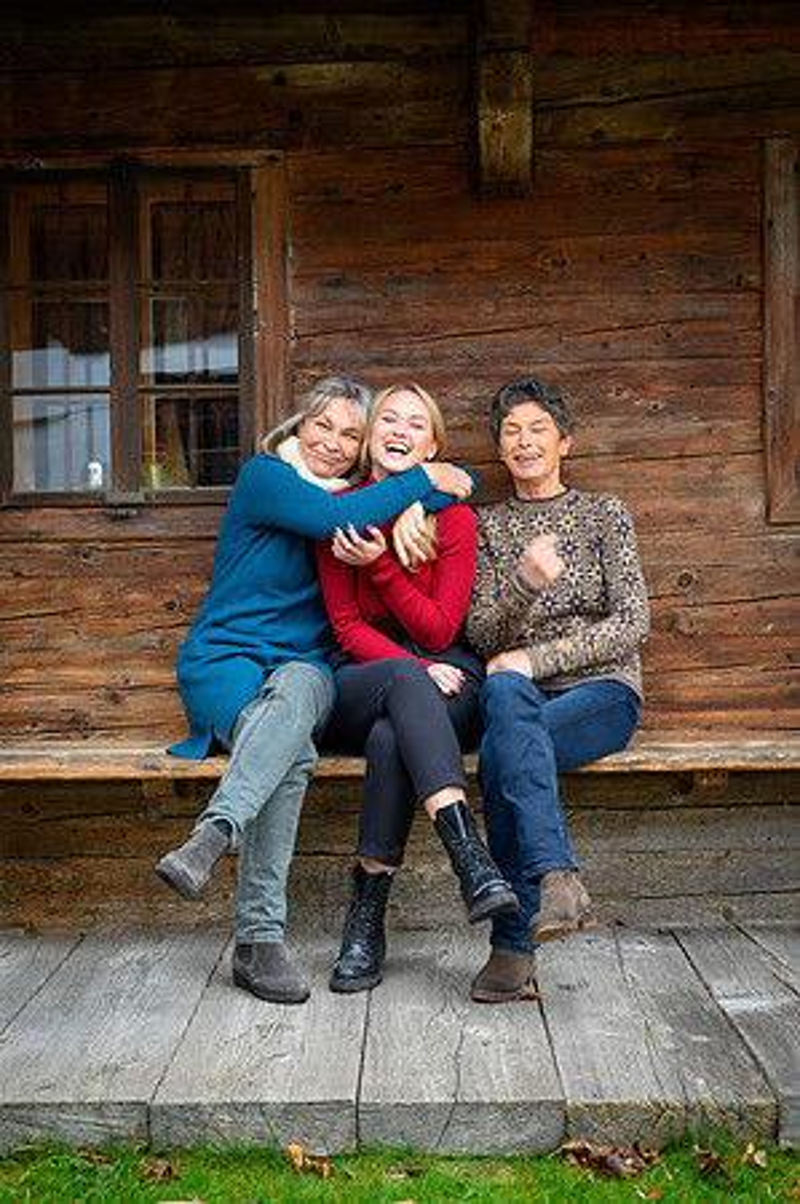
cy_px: 602
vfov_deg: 38.2
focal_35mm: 52
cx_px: 400
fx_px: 1737
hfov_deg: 25.9
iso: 640
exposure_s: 1/100
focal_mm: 52
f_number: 5
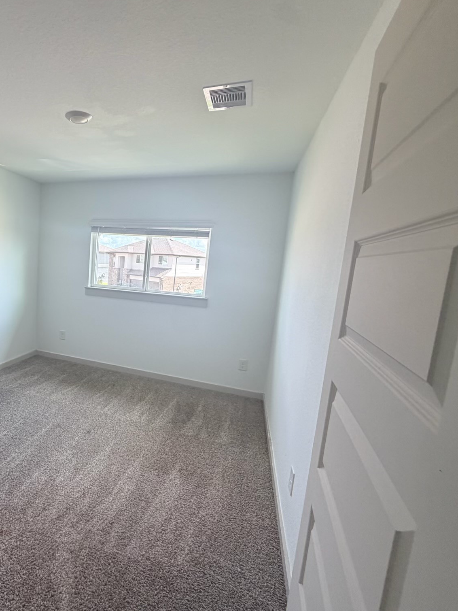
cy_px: 306
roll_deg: -3.7
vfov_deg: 84.7
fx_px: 335
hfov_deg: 63.6
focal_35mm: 19
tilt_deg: -7.9
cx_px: 101
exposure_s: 1/121
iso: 125
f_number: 2.2
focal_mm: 2.22
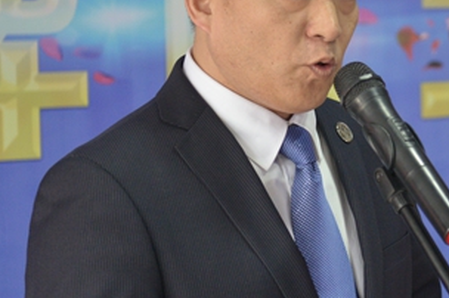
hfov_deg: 10.8
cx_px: 465
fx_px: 2355
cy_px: 75
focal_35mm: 189
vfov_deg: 7.2
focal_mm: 70
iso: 2000
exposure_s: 1/125
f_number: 2.8
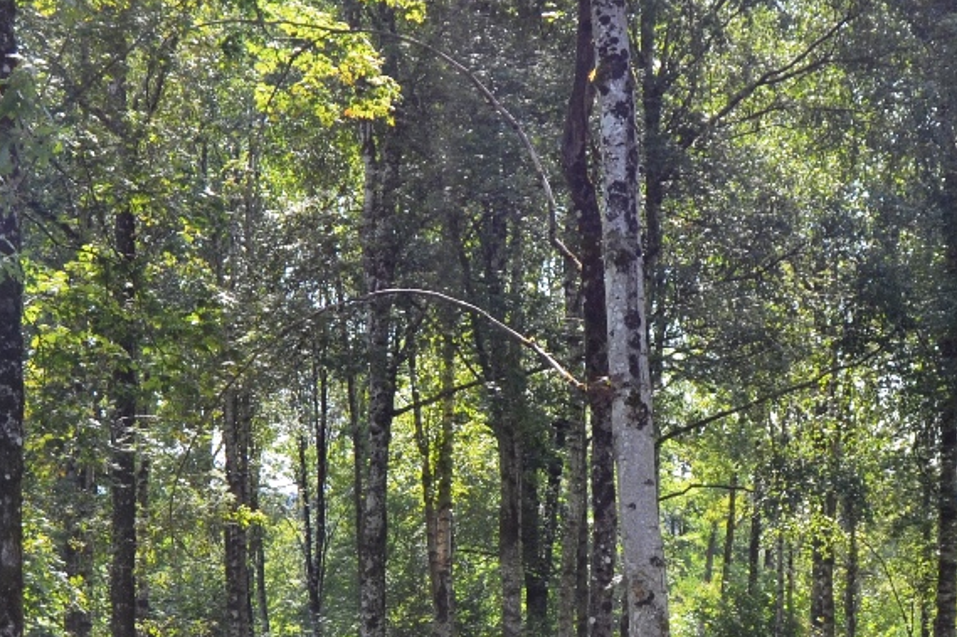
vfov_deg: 14.5
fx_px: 2498
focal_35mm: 94
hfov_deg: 21.6
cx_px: 310
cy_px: 502
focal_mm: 32
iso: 100
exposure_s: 1/125
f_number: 5.6
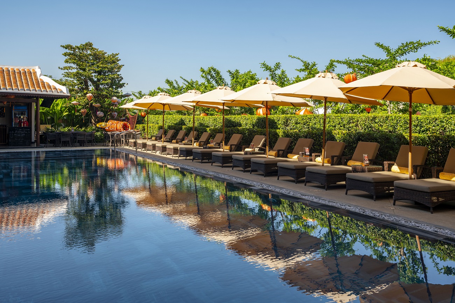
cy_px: 152
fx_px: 442
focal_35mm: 35
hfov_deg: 54.4
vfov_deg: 37.9
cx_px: 228
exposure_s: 1/160
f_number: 6.3
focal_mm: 35
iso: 100
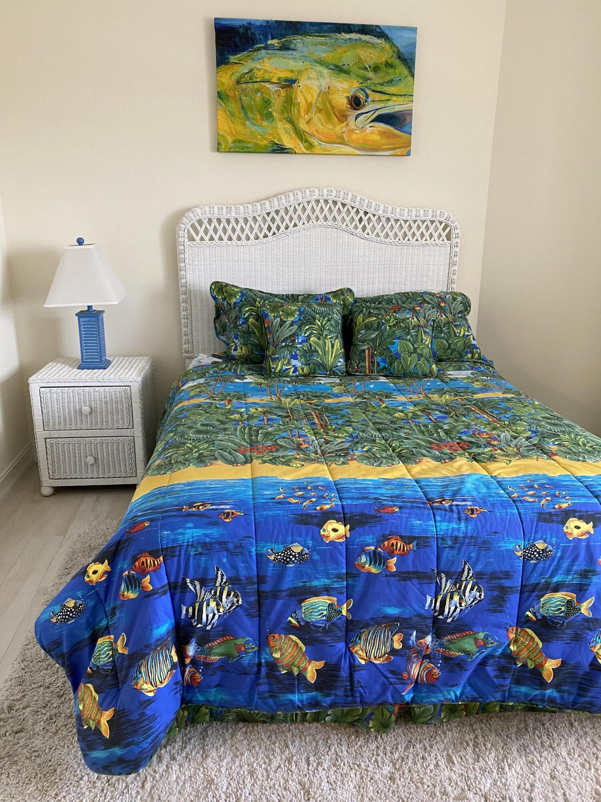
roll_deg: -2.3
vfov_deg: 67.3
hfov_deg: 53.1
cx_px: 300
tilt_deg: -15.7
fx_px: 602
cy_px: 401
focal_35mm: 26
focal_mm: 4.25
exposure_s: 1/60
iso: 200
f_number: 1.8
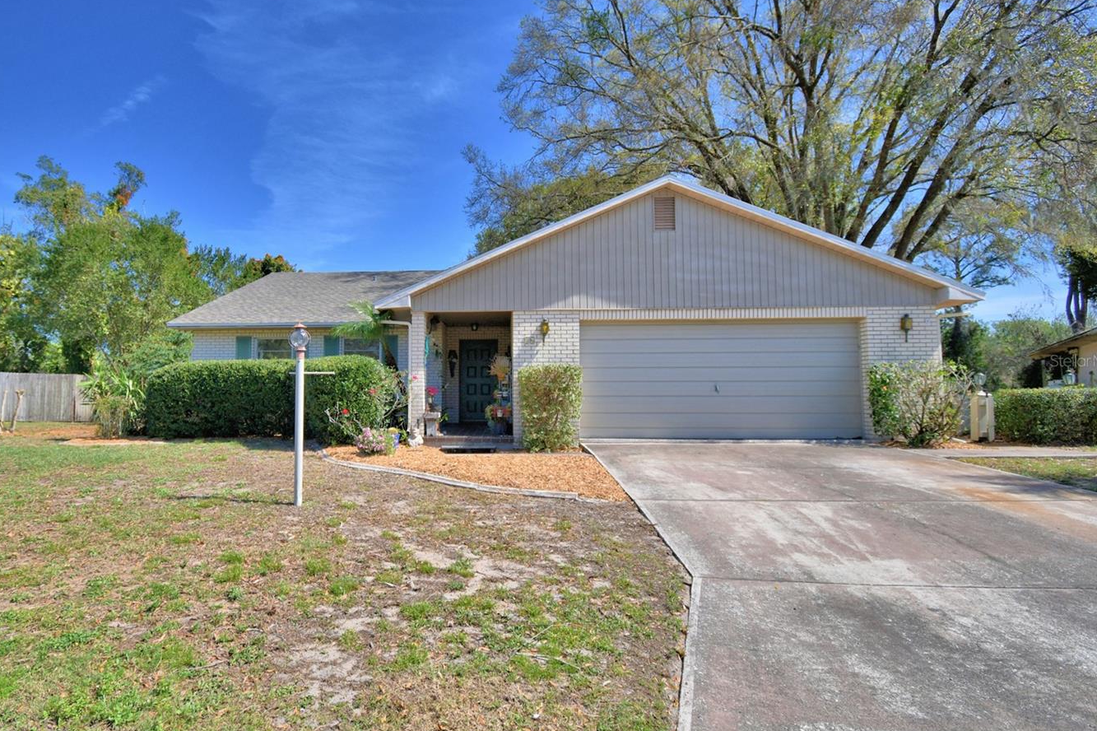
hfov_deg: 89.4
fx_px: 548
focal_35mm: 18
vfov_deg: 67.4
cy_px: 361
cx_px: 465
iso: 100
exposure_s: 1/1250
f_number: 4.5
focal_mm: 10
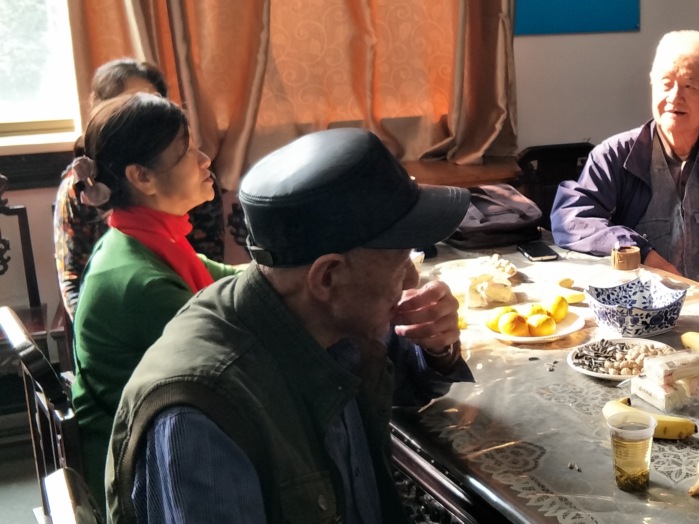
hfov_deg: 42.0
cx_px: 632
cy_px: 253
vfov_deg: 35.1
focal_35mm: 41
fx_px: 828
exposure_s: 1/50
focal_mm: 3.79
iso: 86
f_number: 1.7
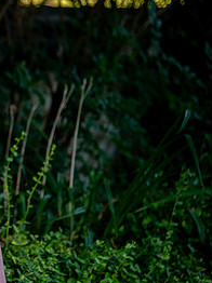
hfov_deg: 8.0
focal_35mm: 181
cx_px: -93
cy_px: 118
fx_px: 1480
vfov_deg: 10.9
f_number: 4
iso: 640
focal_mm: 85
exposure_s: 1/400
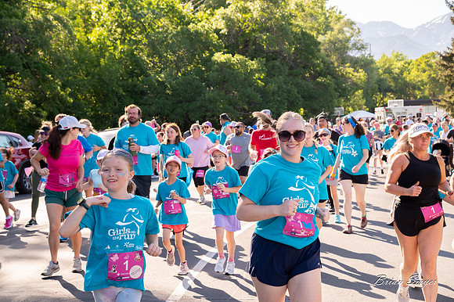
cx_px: 227
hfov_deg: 30.5
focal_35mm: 66
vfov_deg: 20.6
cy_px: 151
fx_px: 832
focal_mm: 66
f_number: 8
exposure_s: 1/500
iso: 800
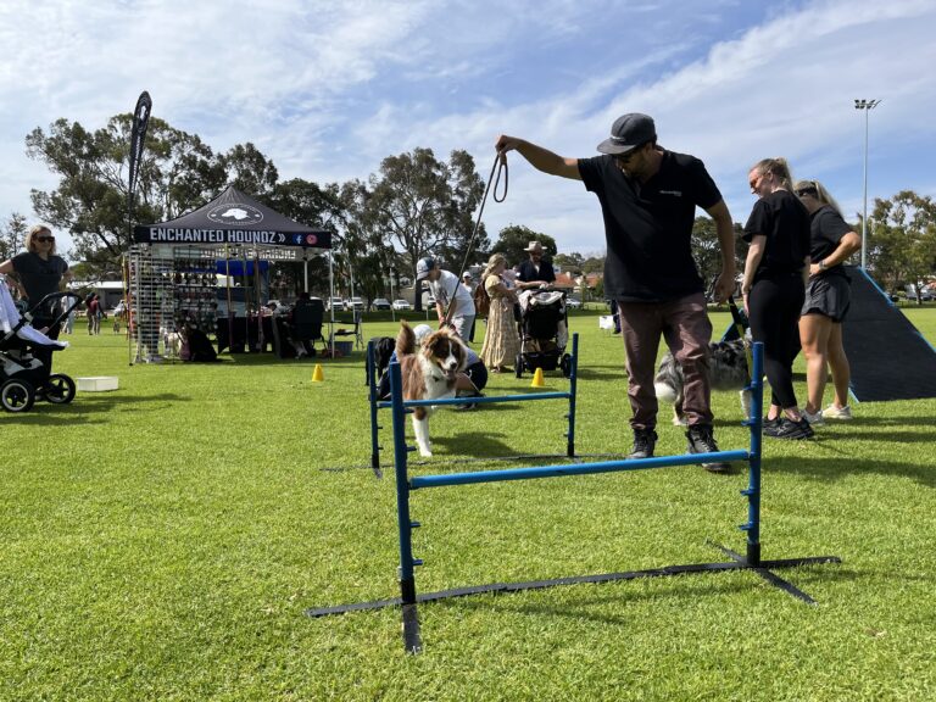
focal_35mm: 26
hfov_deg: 67.3
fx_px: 703
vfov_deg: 53.1
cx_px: 468
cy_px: 351
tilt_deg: -4.1
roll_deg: +1.6
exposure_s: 1/4016
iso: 50
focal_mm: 5.1
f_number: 1.6
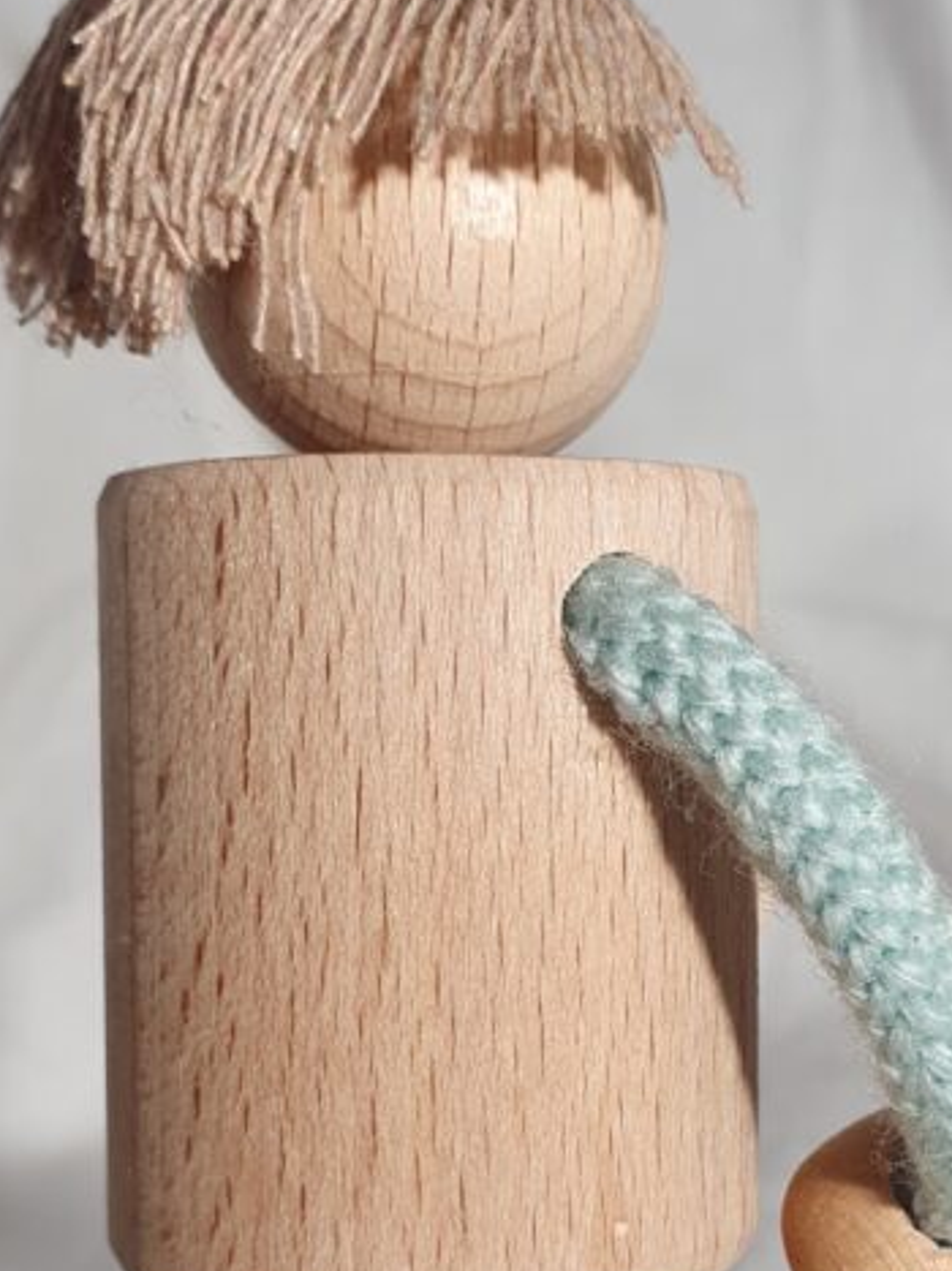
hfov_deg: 25.6
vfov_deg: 33.5
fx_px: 2091
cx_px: 541
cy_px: 827
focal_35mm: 57
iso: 64
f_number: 2.4
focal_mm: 4.32
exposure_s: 1/100
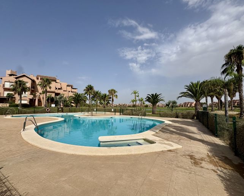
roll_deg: -0.6
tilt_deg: +3.8
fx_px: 108
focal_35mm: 15
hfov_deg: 96.8
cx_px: 122
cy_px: 100
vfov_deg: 84.1
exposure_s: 1/3906
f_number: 2.2
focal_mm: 2.22
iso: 40
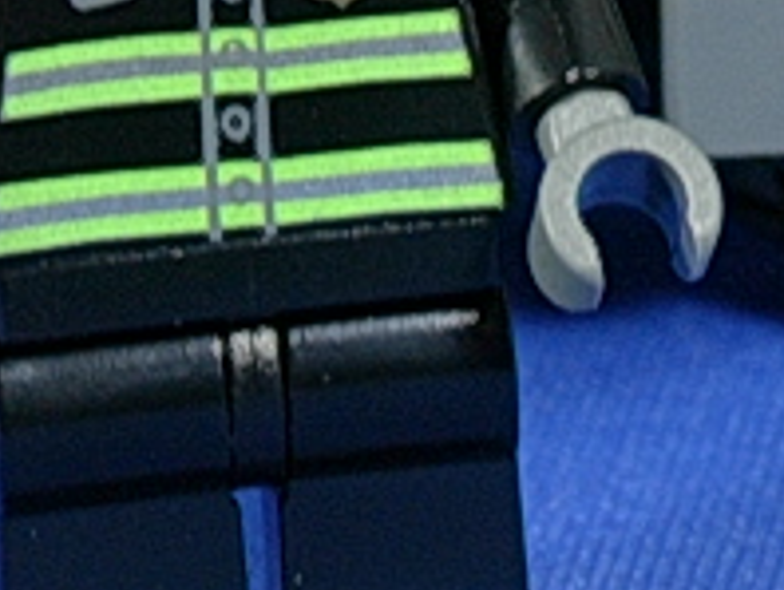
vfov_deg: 6.4
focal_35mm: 229
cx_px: 630
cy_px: -297
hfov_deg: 8.6
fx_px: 5193
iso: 70
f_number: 3.7
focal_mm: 10.8
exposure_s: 1/6.7
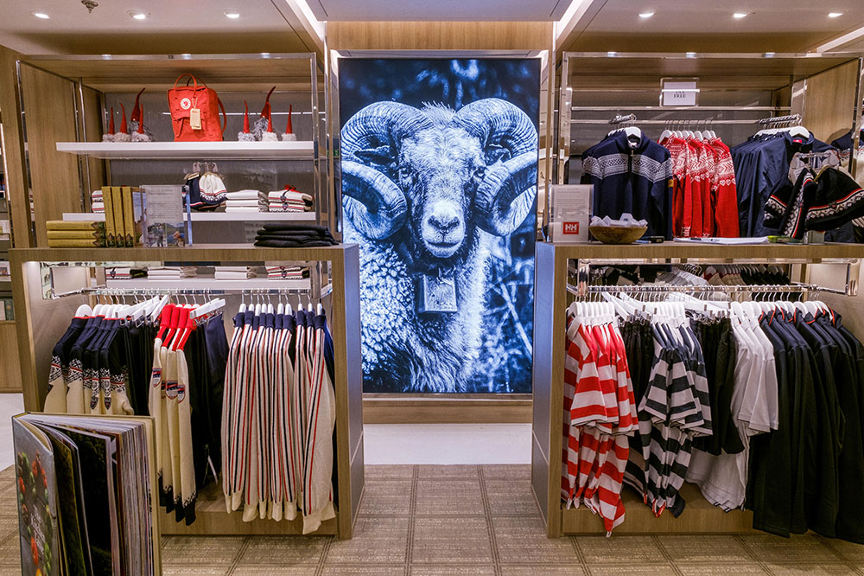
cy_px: 288
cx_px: 432
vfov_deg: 59.5
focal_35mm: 21
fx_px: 504
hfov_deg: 81.2
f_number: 14
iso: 400
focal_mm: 14
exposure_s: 1/8
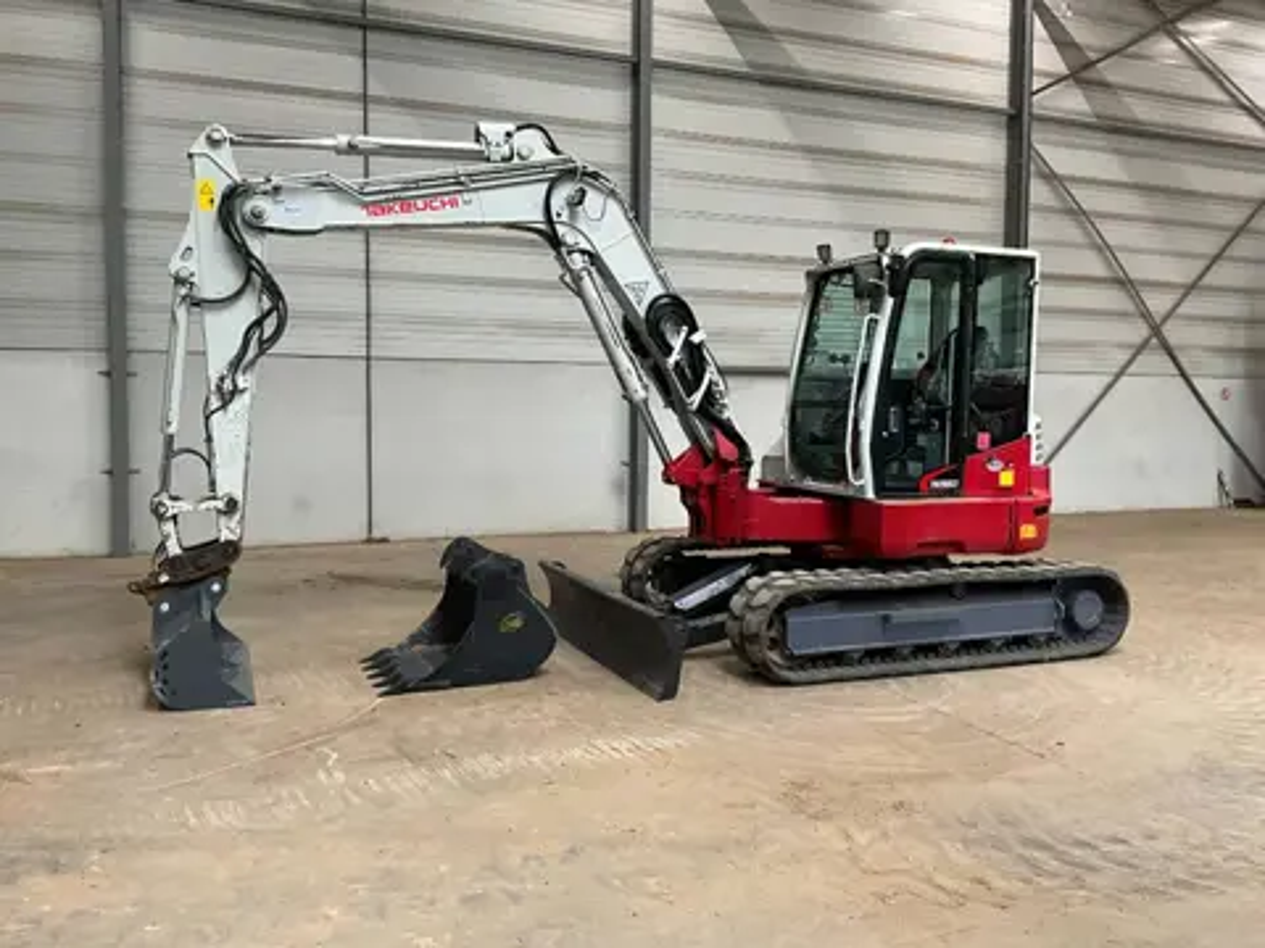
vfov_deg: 48.2
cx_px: 632
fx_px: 1060
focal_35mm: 29
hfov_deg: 61.7
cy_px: 474
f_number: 1.8
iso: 80
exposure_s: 1/60
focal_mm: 3
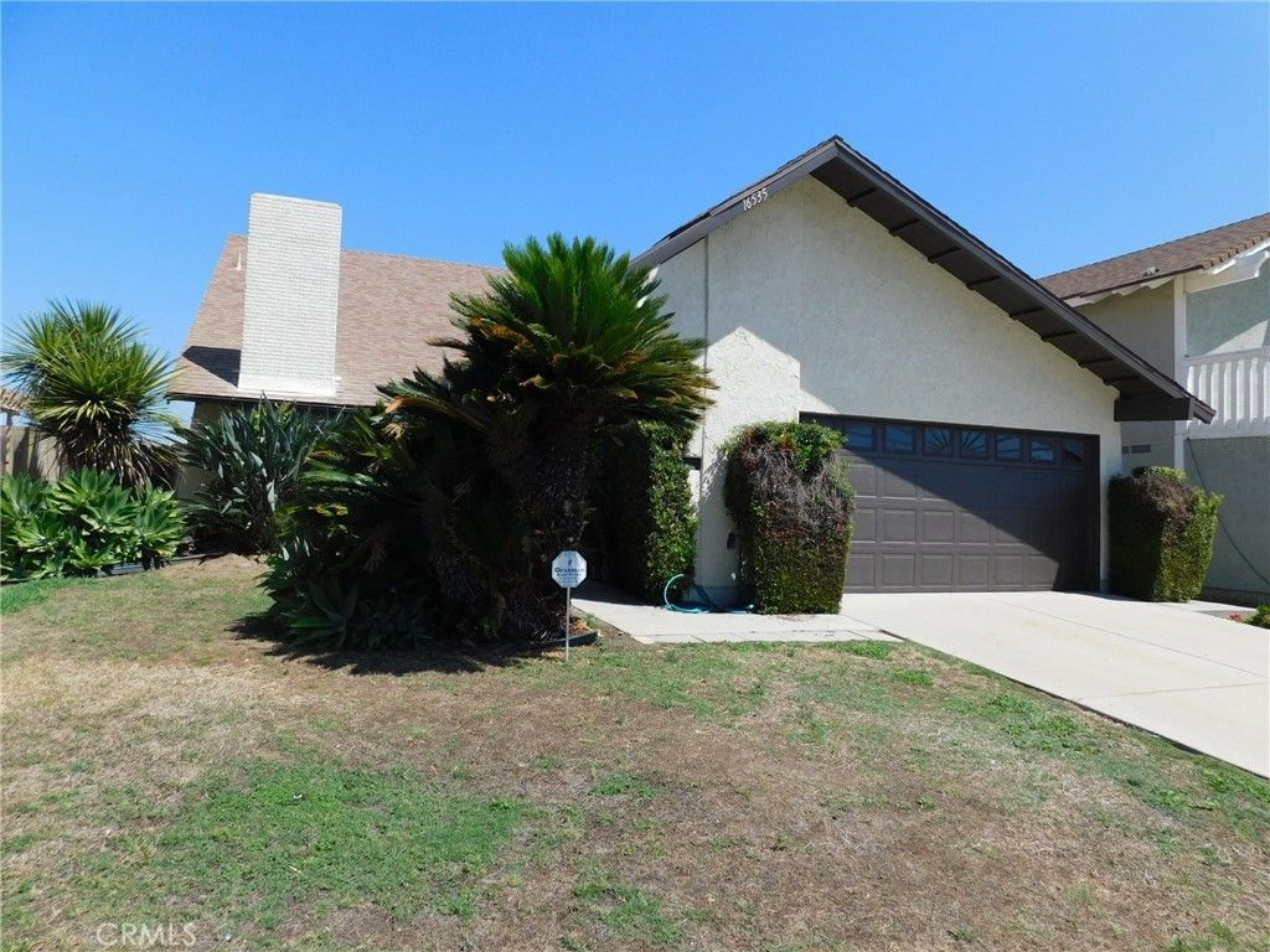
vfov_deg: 58.9
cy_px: 476
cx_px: 635
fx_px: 844
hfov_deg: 73.9
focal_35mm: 23
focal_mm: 4
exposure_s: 1/500
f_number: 6
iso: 125
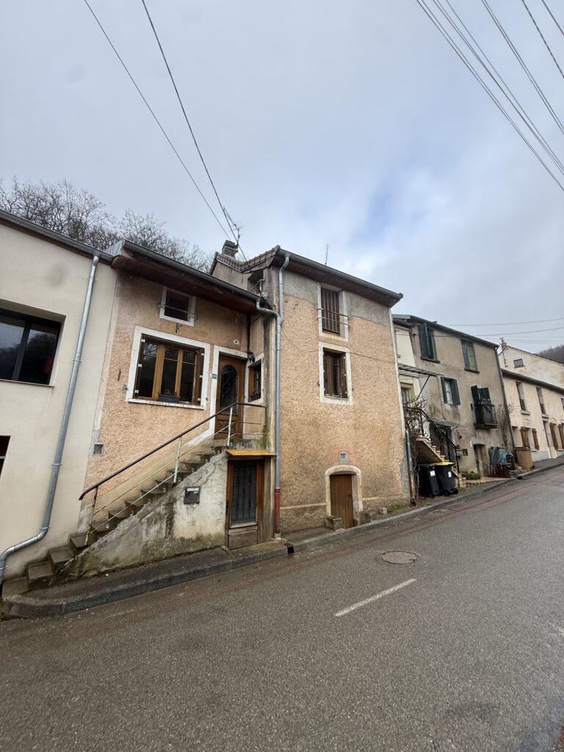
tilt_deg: +14.8
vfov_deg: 102.1
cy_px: 376
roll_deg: +1.6
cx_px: 282
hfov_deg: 85.7
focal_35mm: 14
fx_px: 304
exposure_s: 1/390
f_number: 2.2
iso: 50
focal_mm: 2.22
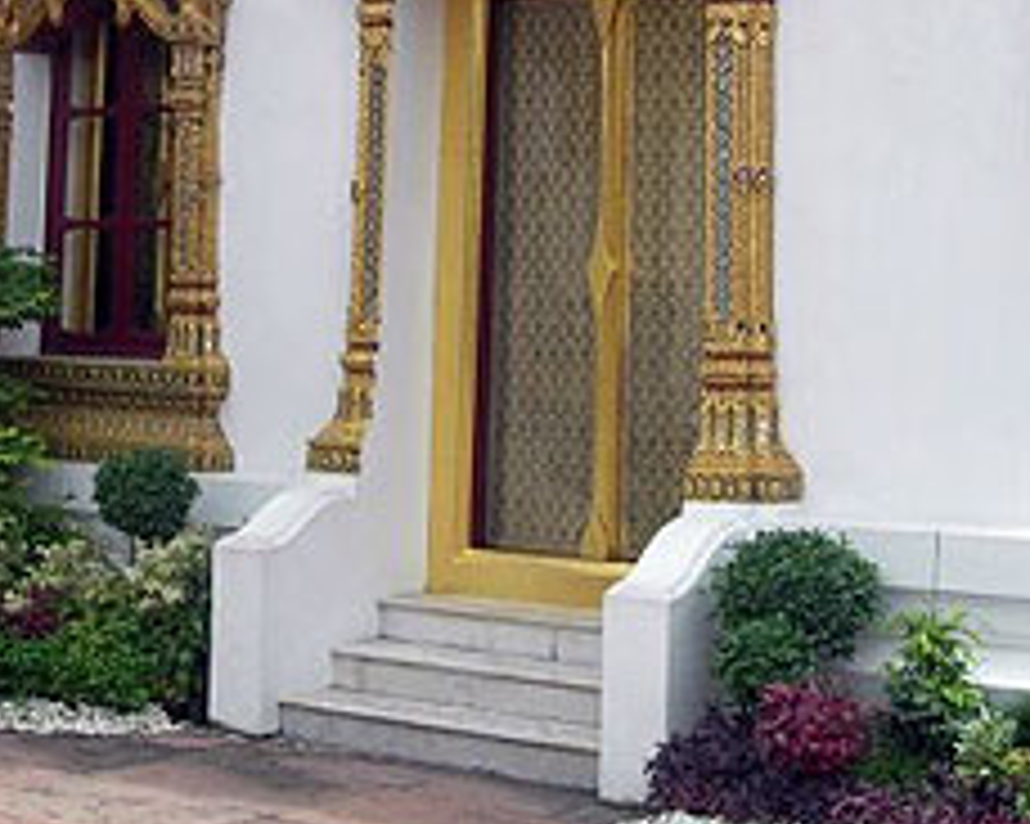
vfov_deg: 20.7
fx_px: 2224
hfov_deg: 26.1
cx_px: 535
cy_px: 167
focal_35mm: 73
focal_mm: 7.8
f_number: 4.8
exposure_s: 1/430
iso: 64
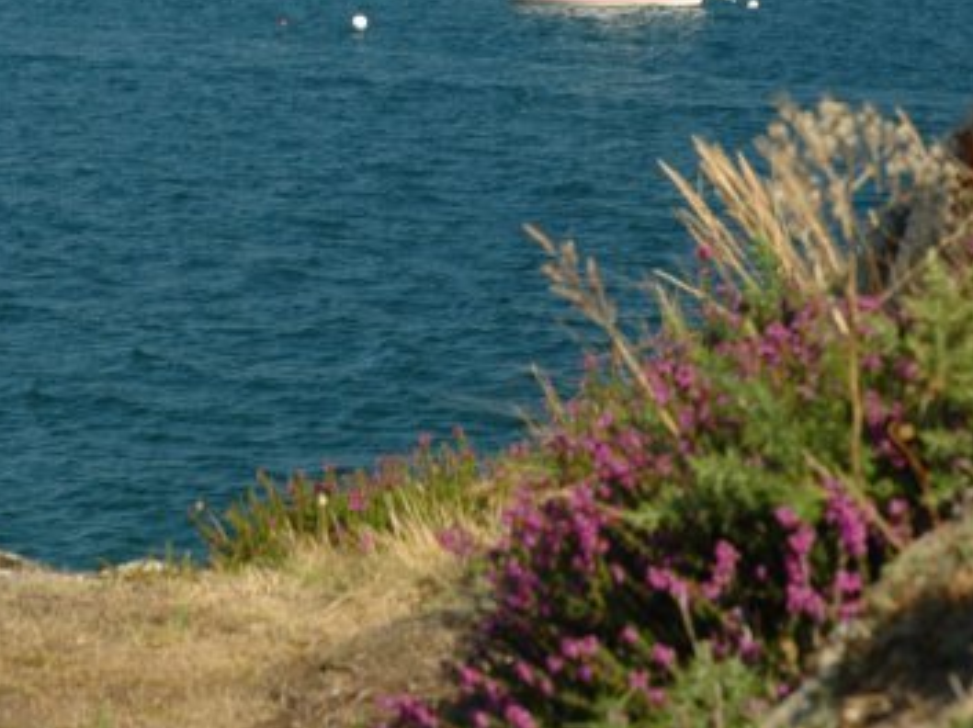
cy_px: 8
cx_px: 187
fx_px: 4774
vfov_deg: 8.7
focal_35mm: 170
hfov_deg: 11.6
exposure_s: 1/60
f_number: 10
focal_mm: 52
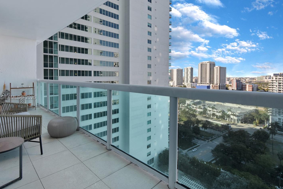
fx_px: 134
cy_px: 98
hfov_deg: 93.2
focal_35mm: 17
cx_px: 134
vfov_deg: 70.4
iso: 250
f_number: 5.6
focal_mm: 10
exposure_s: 1/320
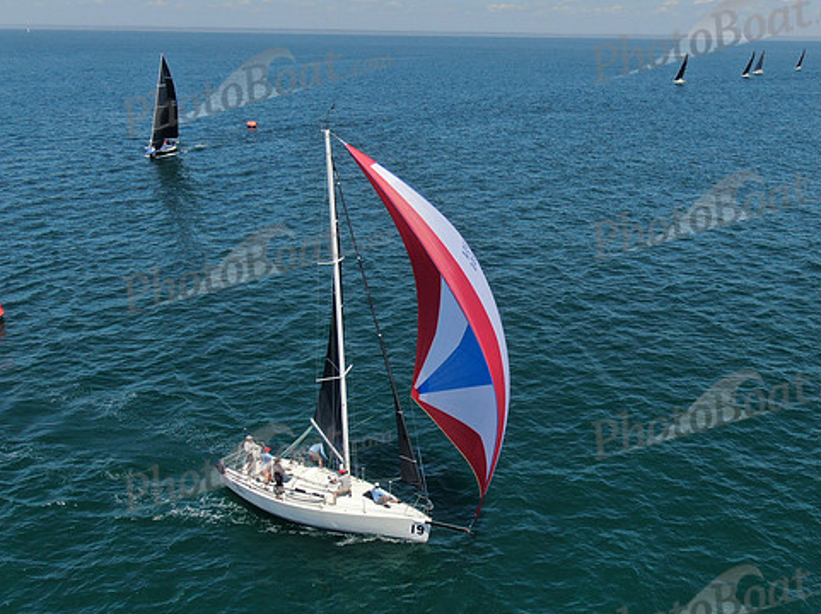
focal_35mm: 35
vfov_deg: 40.6
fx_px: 829
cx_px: 493
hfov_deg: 52.3
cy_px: 337
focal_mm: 5
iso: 100
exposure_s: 1/1600
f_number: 3
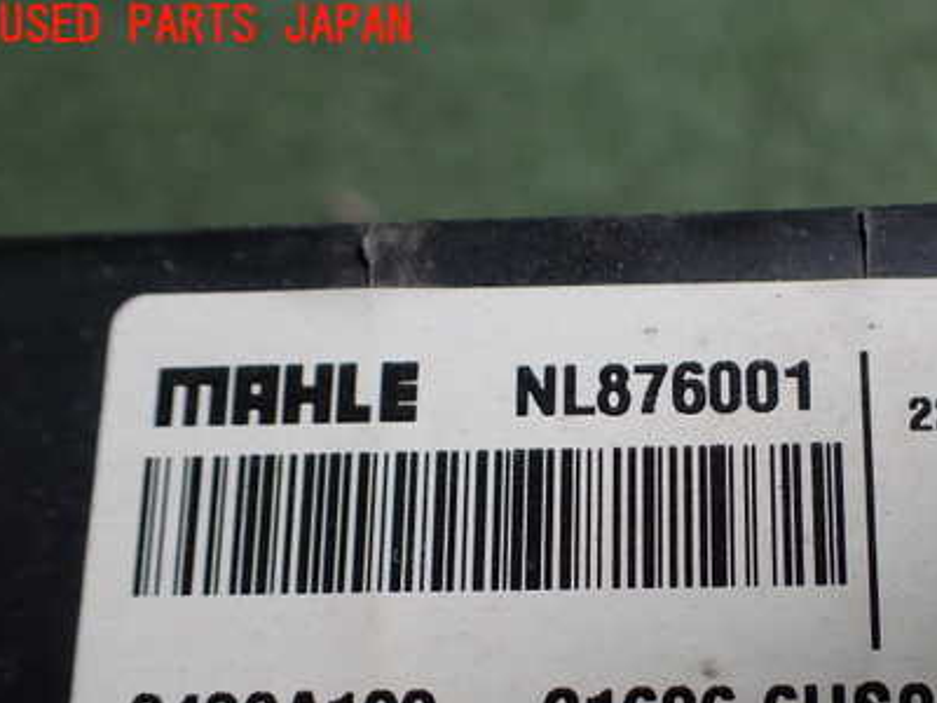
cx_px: 689
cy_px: 525
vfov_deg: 31.6
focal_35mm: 45
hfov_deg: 41.0
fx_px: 1218
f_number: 2.3
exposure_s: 1/125
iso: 200
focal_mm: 5.4
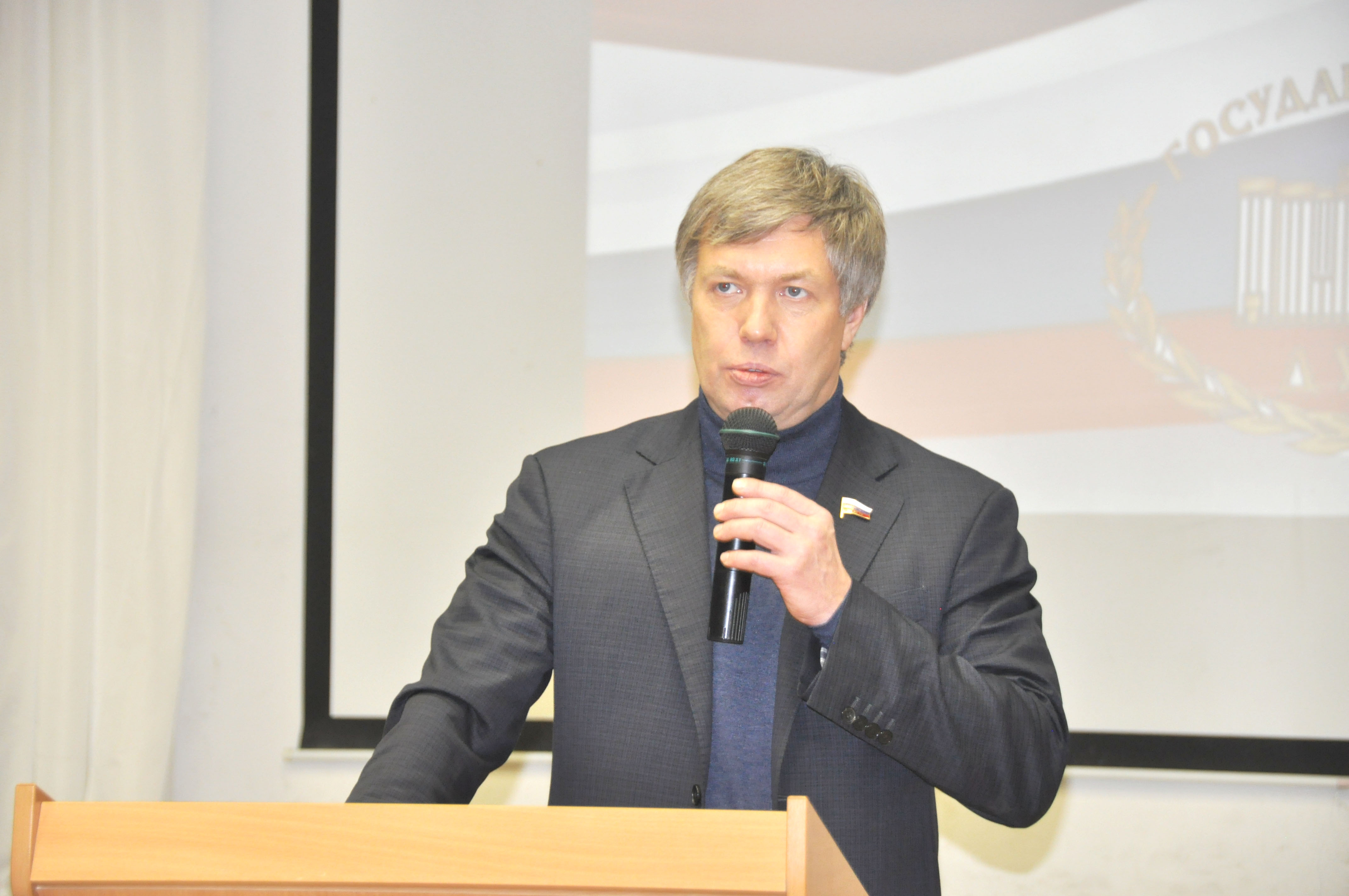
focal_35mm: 135
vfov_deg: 10.1
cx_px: 674
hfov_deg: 15.2
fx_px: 5053
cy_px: 448
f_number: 5.3
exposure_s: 1/30
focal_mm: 90
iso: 800
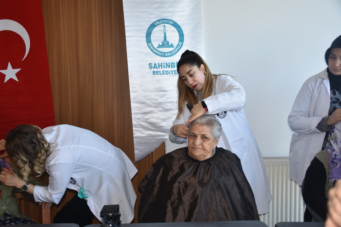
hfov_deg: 49.6
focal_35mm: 39
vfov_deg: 34.2
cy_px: 114
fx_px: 369
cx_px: 170
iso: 400
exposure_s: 1/60
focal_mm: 26
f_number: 3.8
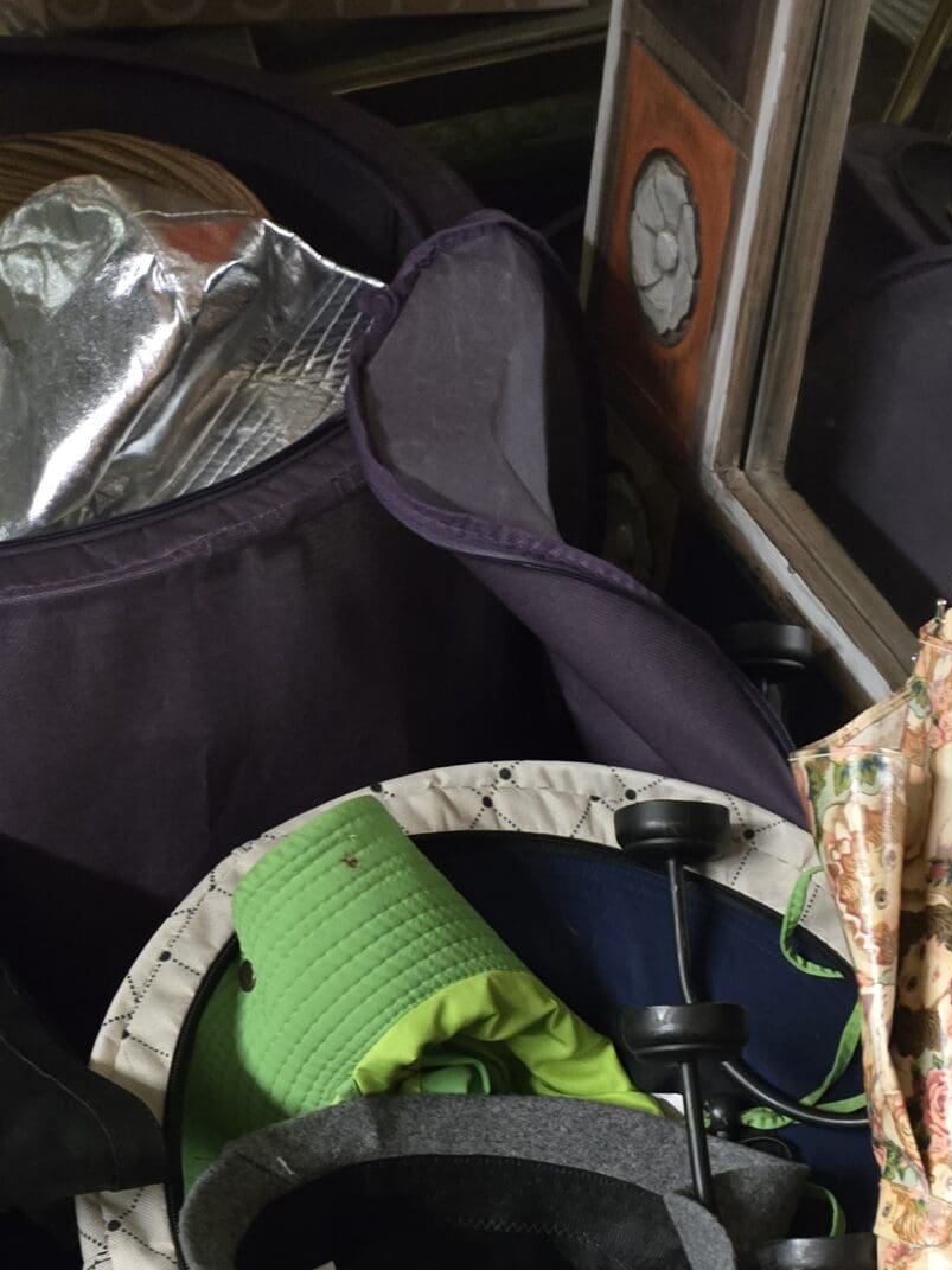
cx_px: 967
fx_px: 2017
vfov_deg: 30.7
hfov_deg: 25.2
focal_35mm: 55
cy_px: 1441
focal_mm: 5.4
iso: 1000
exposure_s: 1/60
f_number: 1.8
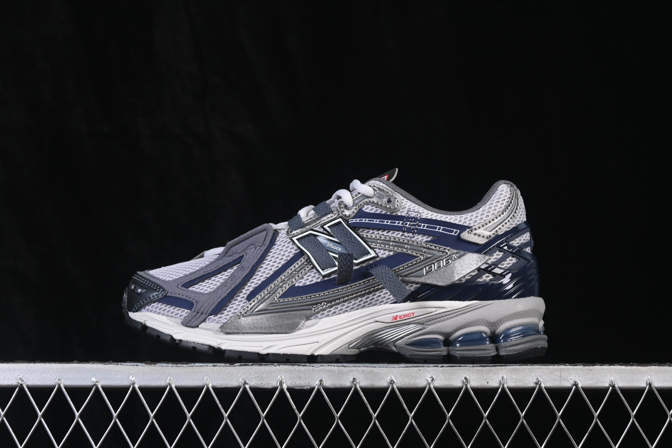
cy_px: 224
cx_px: 336
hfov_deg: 27.0
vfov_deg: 18.2
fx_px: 1400
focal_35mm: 75
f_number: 7.1
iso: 160
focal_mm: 50
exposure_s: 1/80
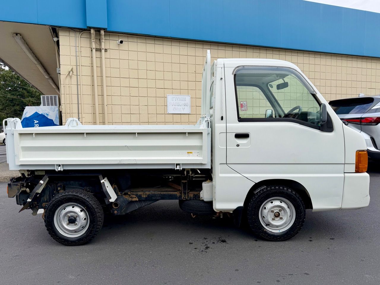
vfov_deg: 56.8
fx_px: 263
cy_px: 142
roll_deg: -0.5
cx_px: 190
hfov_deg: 71.6
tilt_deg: -3.6
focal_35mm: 24
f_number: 1.78
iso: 80
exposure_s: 1/2525
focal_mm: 6.76
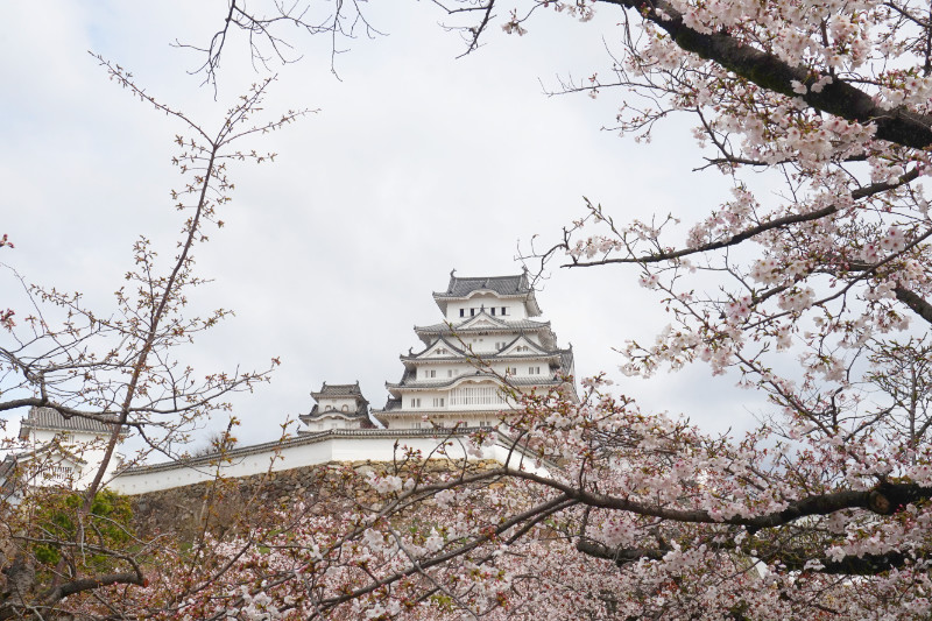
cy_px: 310
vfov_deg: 27.2
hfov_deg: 40.0
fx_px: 1281
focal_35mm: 50
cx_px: 466
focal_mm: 33
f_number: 14
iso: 100
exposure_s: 1/125
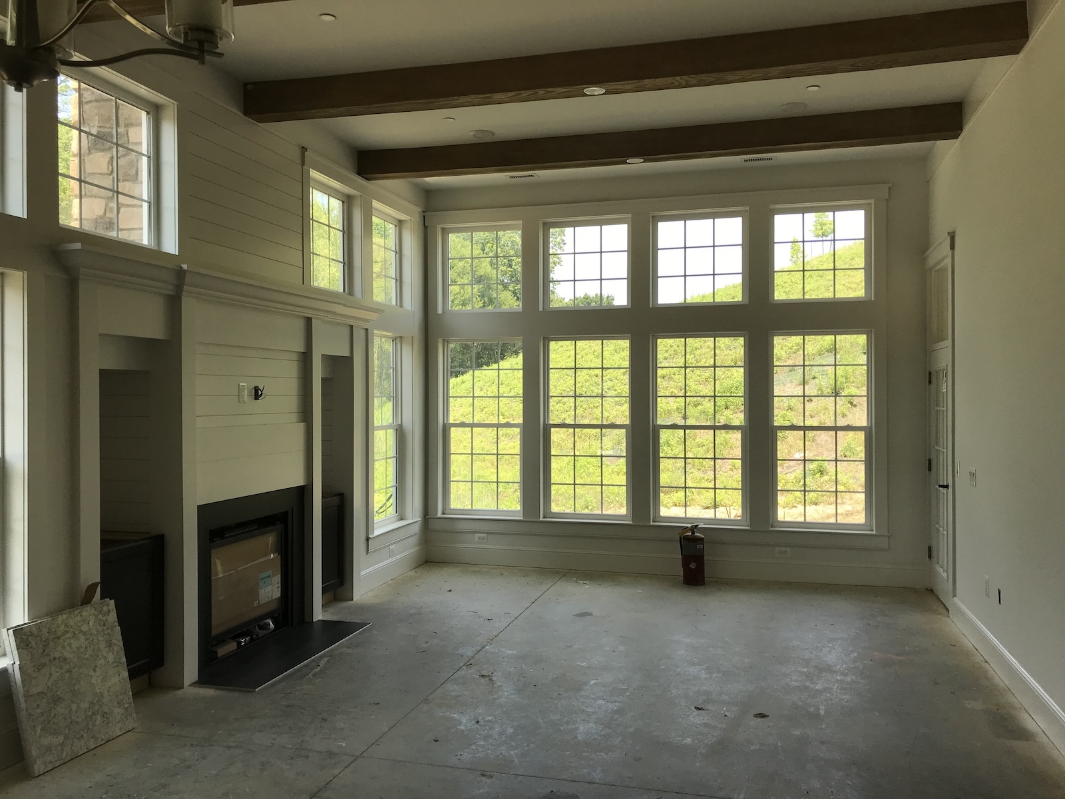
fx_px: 861
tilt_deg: +0.1
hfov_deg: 63.4
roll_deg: -0.1
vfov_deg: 49.7
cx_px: 532
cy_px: 400
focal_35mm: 28
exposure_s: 1/359
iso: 20
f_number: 1.8
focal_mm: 3.99
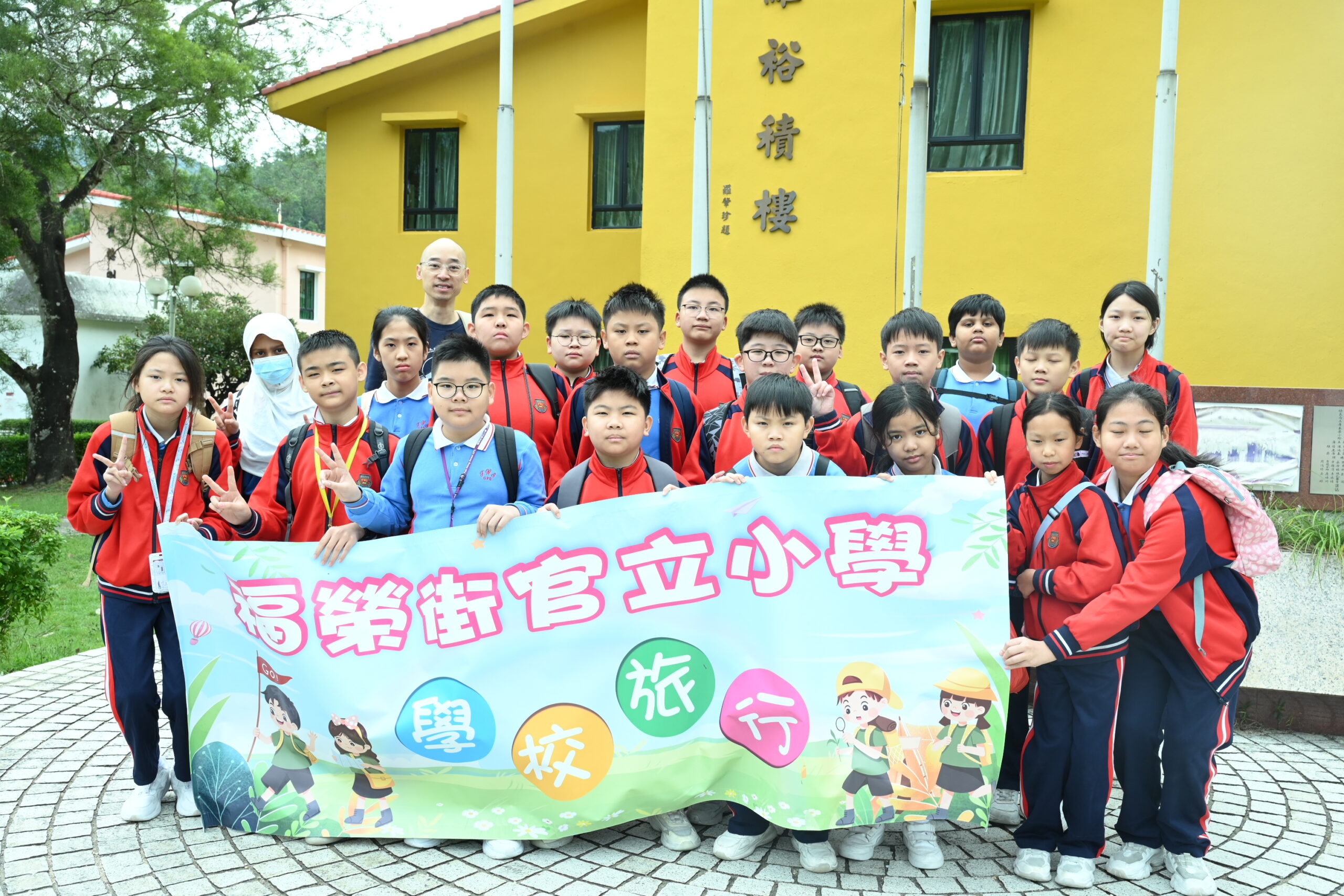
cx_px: 672
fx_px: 1157
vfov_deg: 42.3
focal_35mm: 31
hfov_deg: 60.3
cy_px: 448
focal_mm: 31
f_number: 8
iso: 400
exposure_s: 1/160
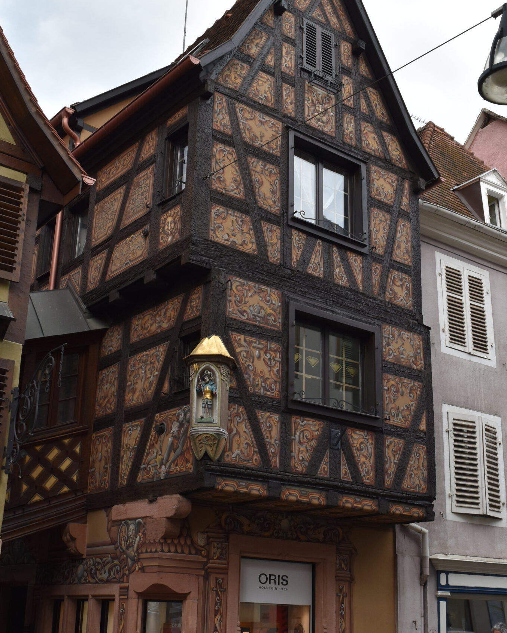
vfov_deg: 41.4
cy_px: 349
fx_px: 839
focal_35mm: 45
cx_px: 250
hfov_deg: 33.6
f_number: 8
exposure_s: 1/250
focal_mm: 21
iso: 280
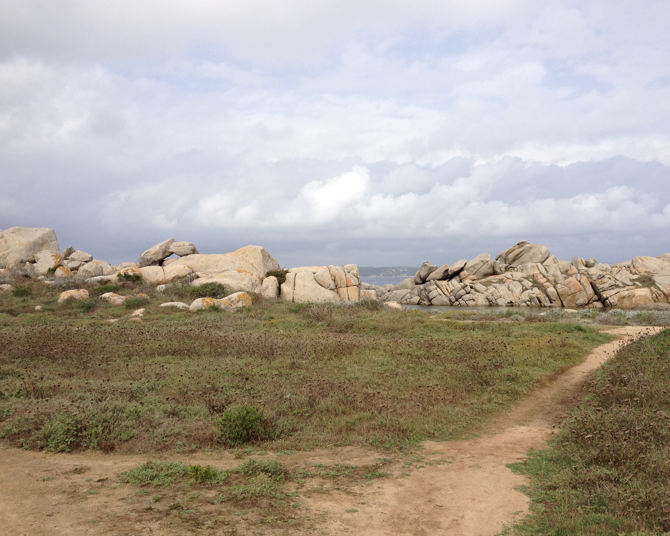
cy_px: 269
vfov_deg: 40.1
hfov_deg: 49.0
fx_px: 734
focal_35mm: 37
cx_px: 359
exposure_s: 1/1842
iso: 64
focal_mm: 4.28
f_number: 2.4
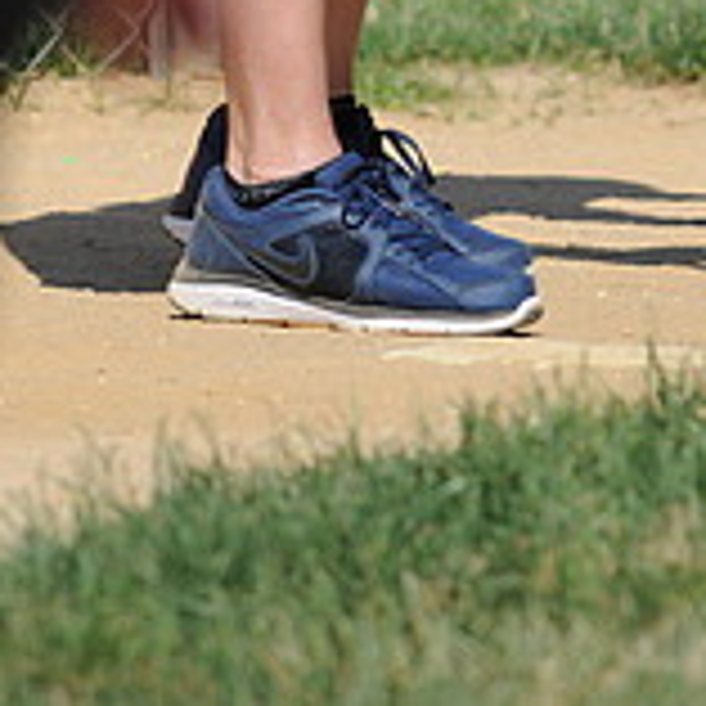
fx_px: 32489
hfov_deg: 1.2
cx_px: 713
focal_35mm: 1408
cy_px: -594
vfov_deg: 1.2
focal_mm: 300
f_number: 4
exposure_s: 1/2000
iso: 200
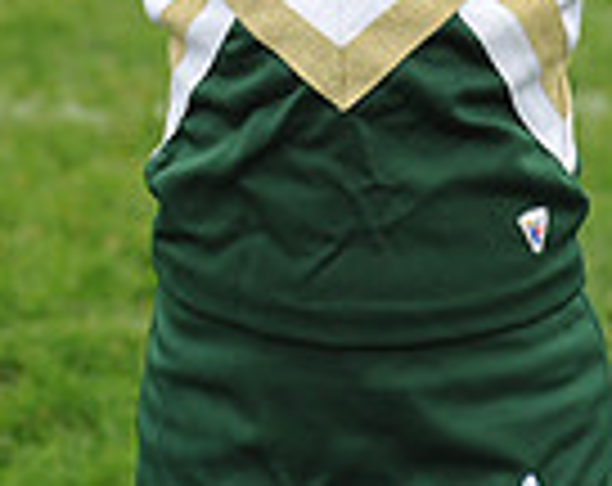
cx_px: 315
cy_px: -351
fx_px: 5075
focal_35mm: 281
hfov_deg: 6.9
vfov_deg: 5.4
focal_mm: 70
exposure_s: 1/1000
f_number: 4
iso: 800
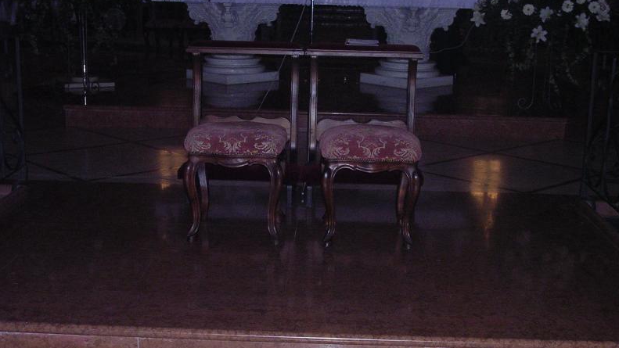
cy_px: 213
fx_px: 886
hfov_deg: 38.5
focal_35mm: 54
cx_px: 312
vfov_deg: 22.2
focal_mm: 7.5
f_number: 3.1
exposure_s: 1/60.1
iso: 400
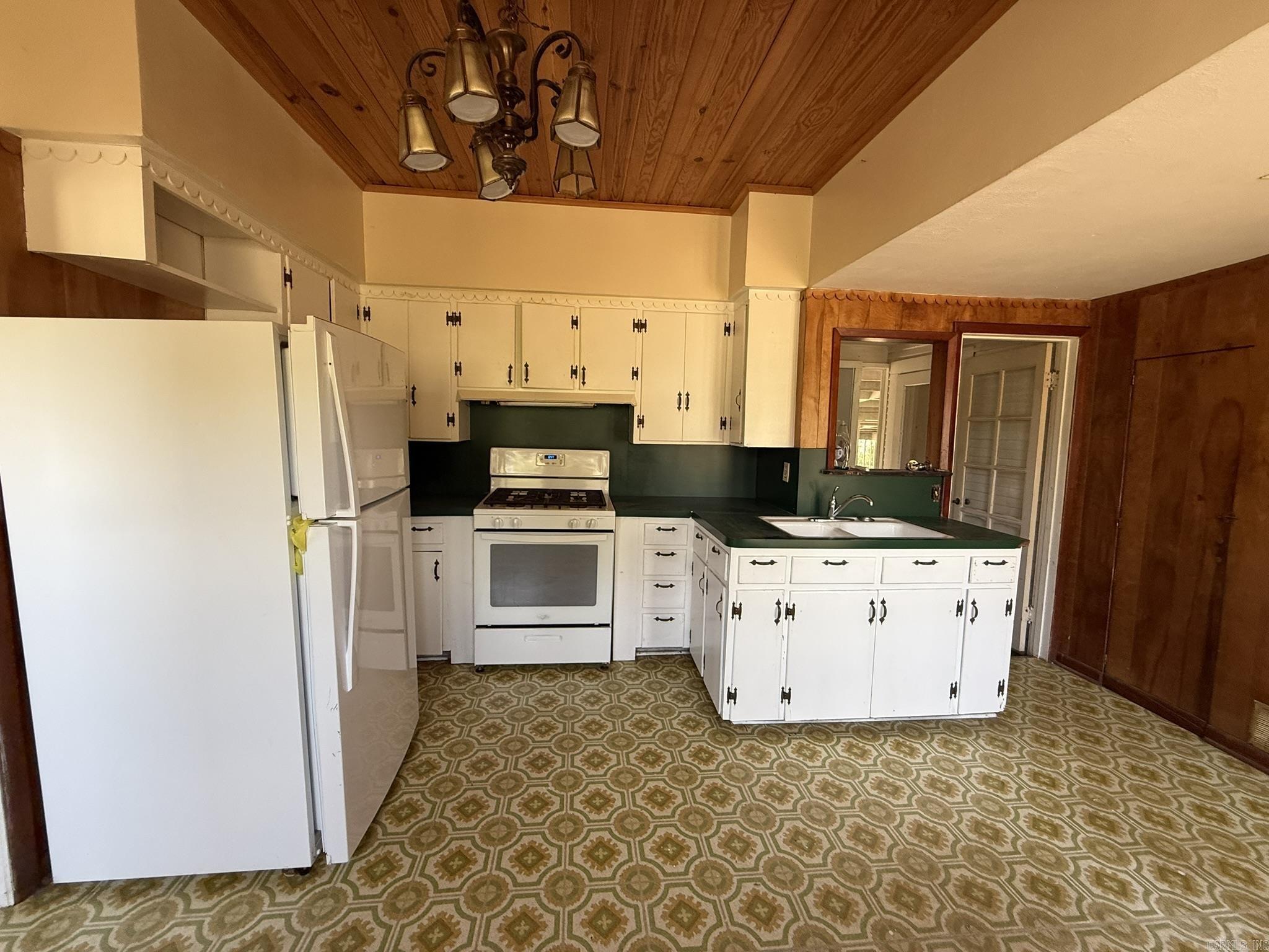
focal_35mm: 14
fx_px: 513
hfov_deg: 102.1
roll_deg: -1.4
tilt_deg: -4.7
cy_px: 476
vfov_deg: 85.7
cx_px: 634
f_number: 2.2
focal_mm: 2.22
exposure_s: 1/99
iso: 200
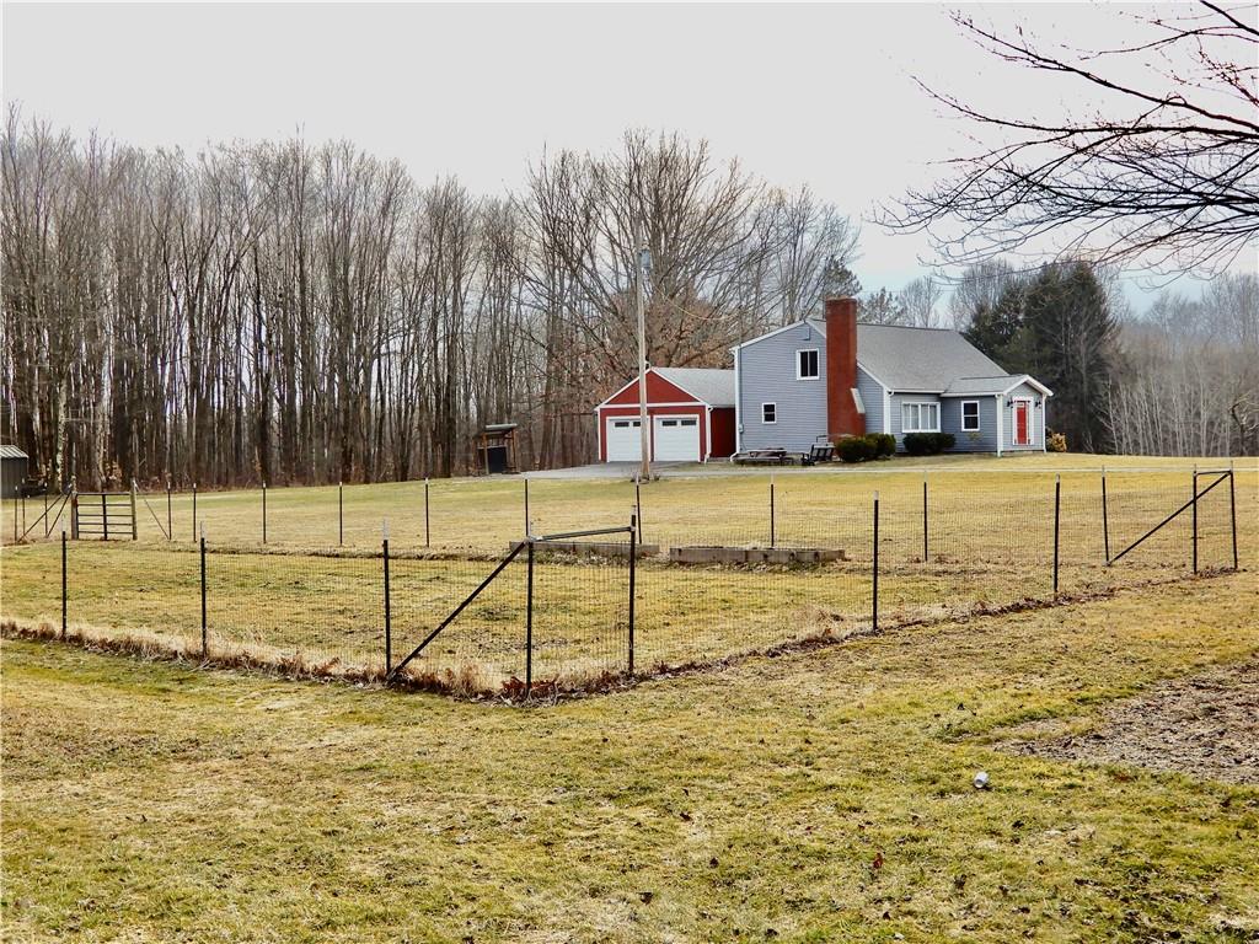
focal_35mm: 45
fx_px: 1637
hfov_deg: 42.1
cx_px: 630
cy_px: 472
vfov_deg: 32.2
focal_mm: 8
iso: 80
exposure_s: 1/200
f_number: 4
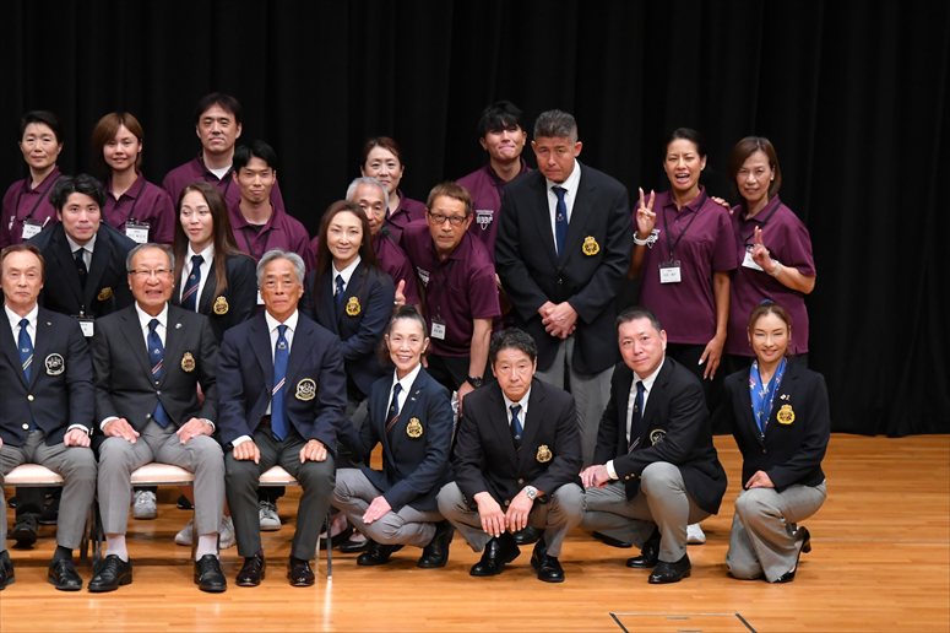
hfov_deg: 9.5
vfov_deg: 6.3
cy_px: 316
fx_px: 5724
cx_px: 475
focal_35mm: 217
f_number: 5.6
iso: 3200
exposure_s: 1/400
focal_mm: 145
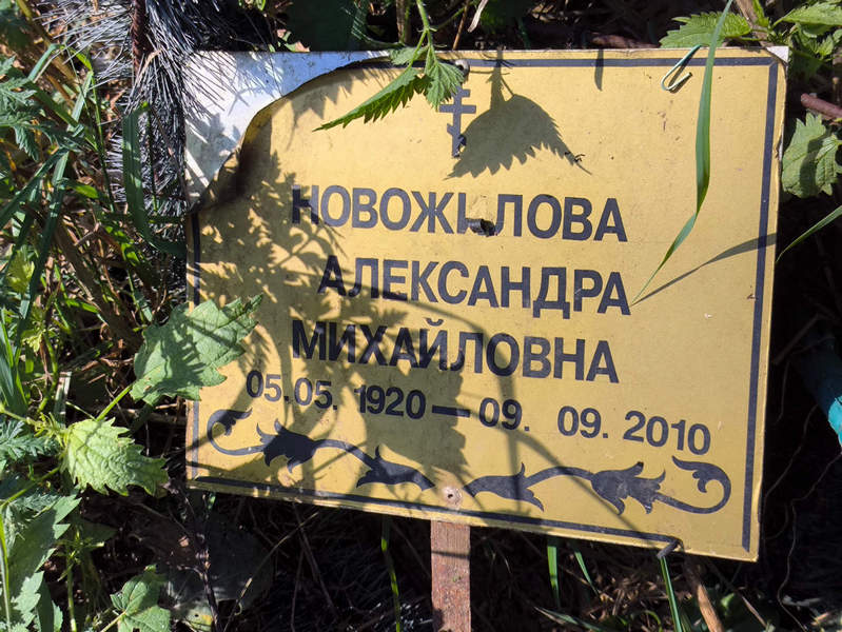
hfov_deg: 38.2
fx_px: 1217
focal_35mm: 50
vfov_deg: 29.1
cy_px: 316
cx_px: 421
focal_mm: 4.71
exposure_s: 1/1201
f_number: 1.7
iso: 50
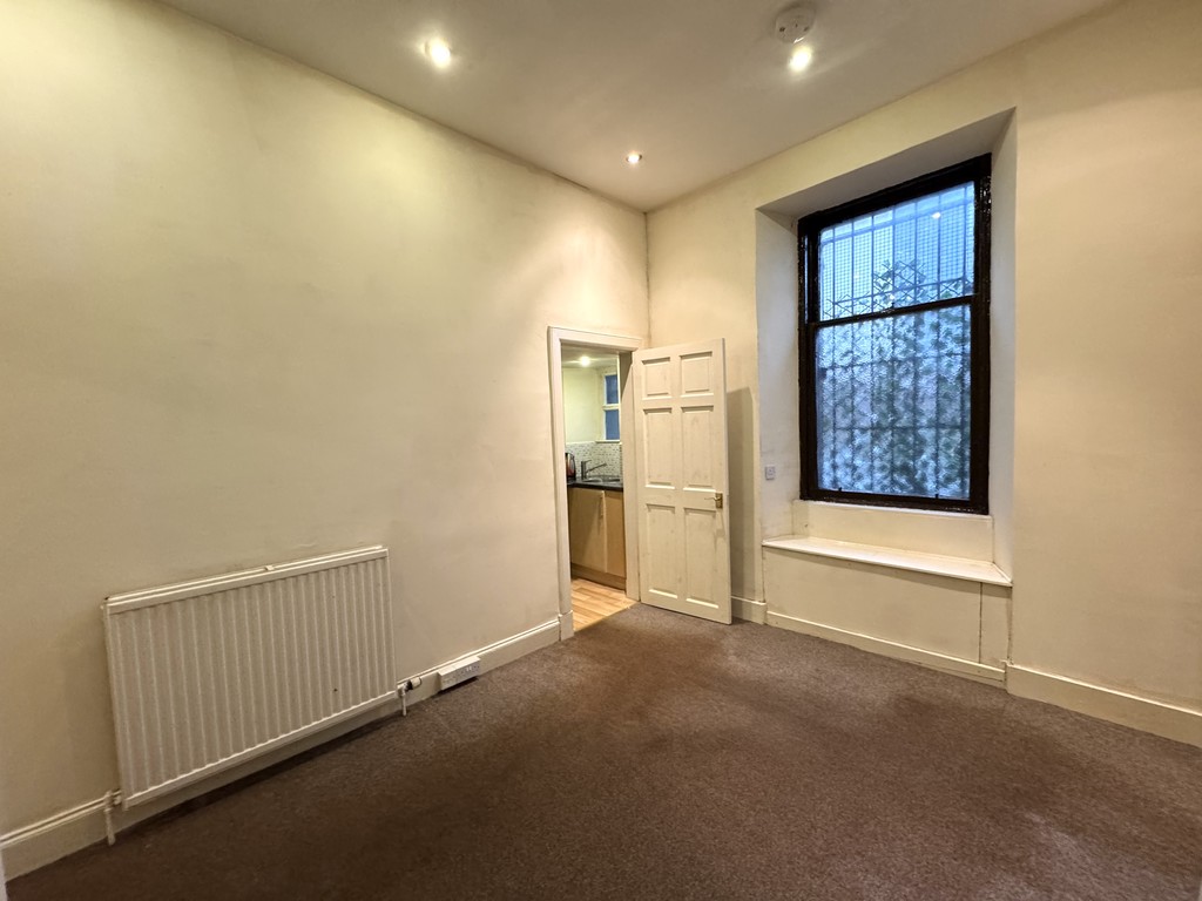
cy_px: 450
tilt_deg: -2.0
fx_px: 486
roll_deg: +3.6
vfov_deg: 85.7
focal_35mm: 14
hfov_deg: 102.1
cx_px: 601
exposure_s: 1/50
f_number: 2.2
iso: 320
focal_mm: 2.22
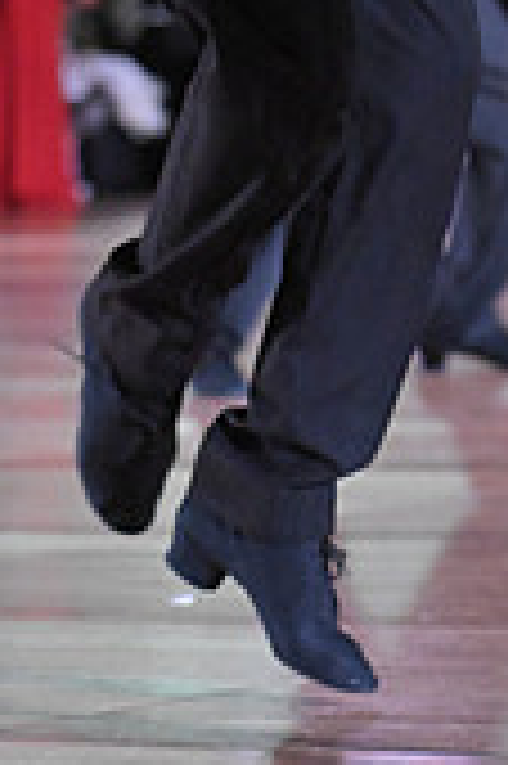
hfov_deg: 4.2
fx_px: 6871
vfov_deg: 6.3
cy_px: -212
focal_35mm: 324
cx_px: 704
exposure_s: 1/400
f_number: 5
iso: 5000
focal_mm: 95
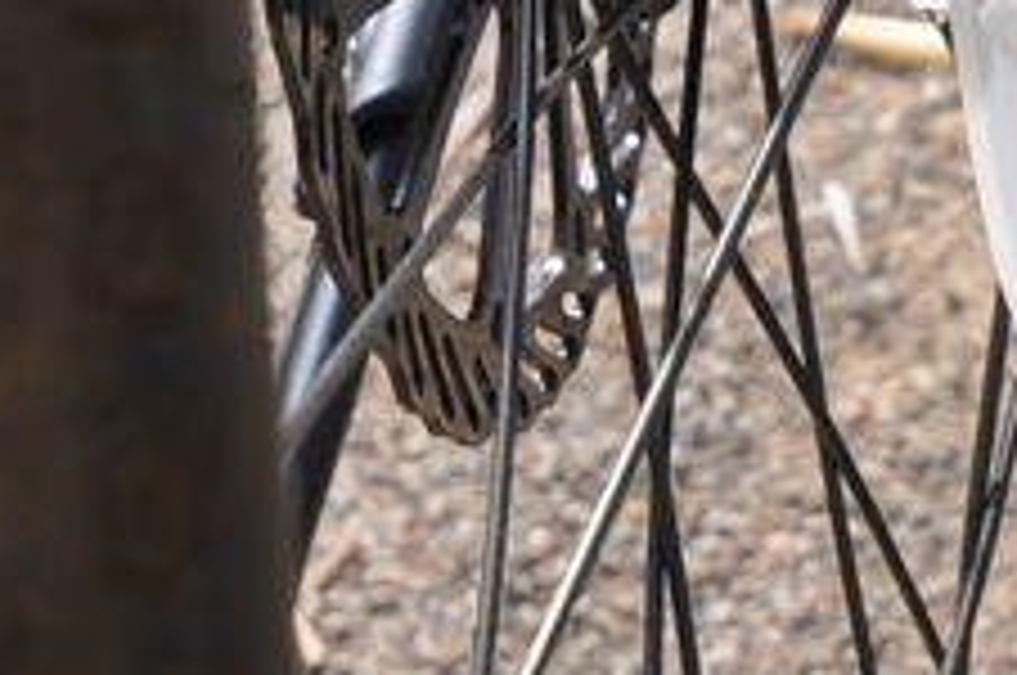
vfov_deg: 5.4
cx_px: 1404
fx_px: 7109
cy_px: -270
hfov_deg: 8.1
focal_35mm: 252
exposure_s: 1/250
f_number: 8
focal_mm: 38
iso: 200
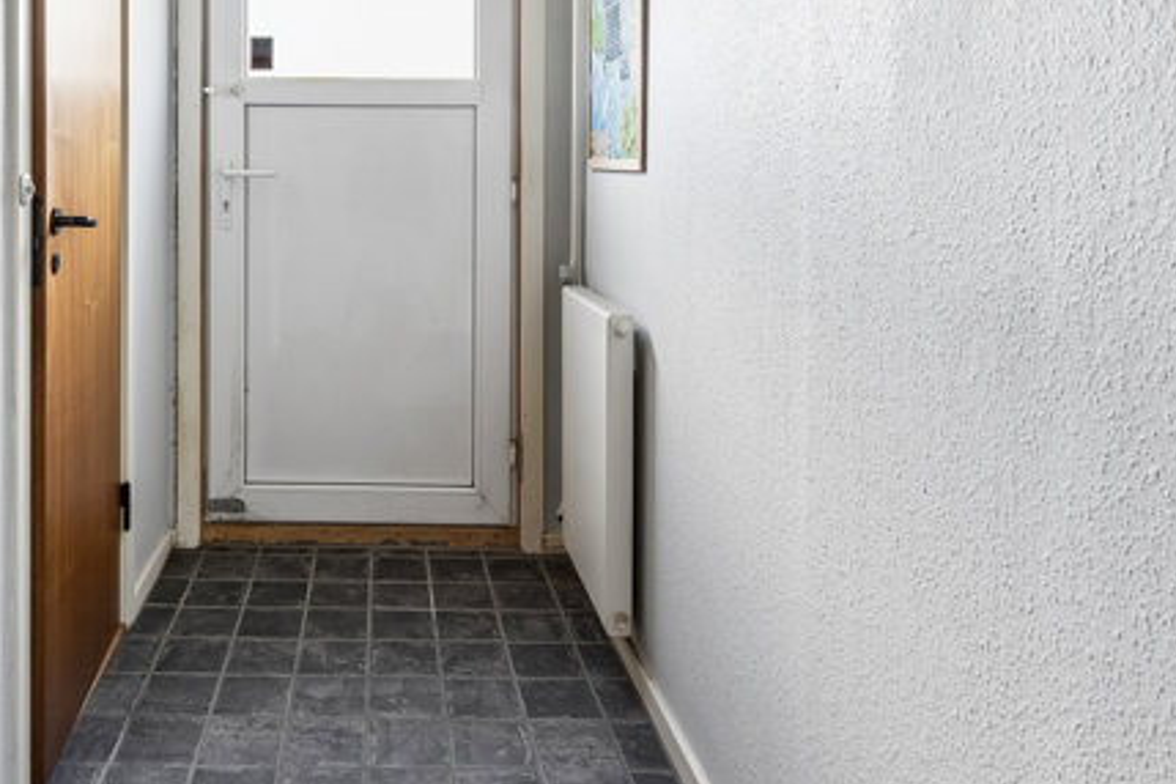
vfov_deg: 44.9
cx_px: 362
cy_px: 201
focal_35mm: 28
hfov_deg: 63.3
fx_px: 915
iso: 640
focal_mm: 10
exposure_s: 1/13
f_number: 8
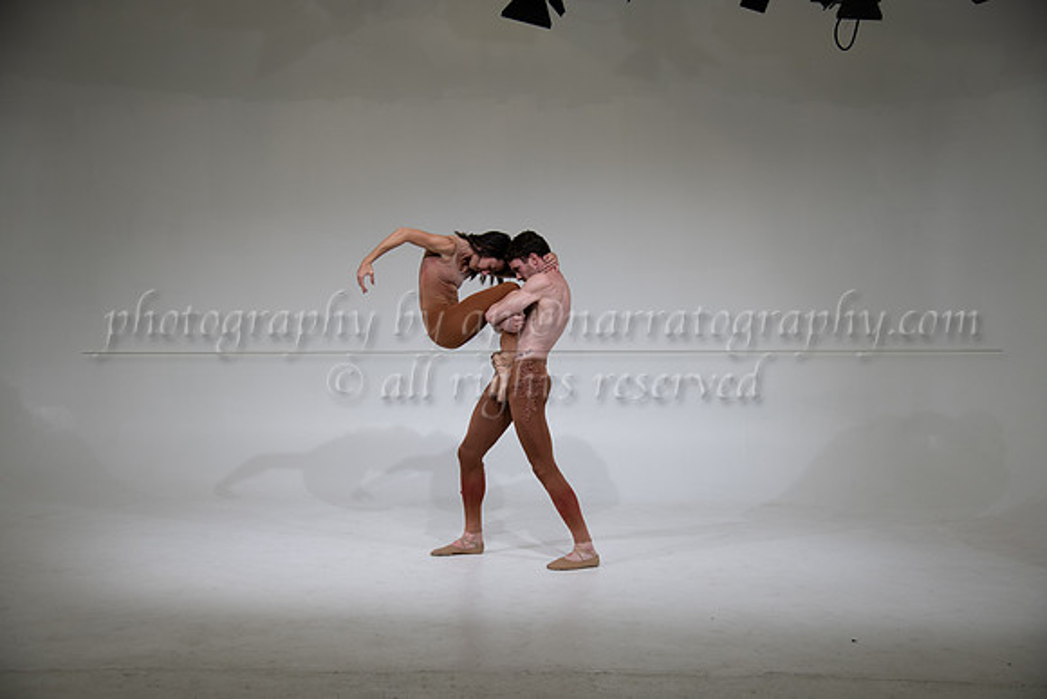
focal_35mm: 44
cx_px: 524
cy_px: 350
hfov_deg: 44.5
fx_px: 1280
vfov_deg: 30.5
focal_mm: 44
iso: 400
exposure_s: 1/250
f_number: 4
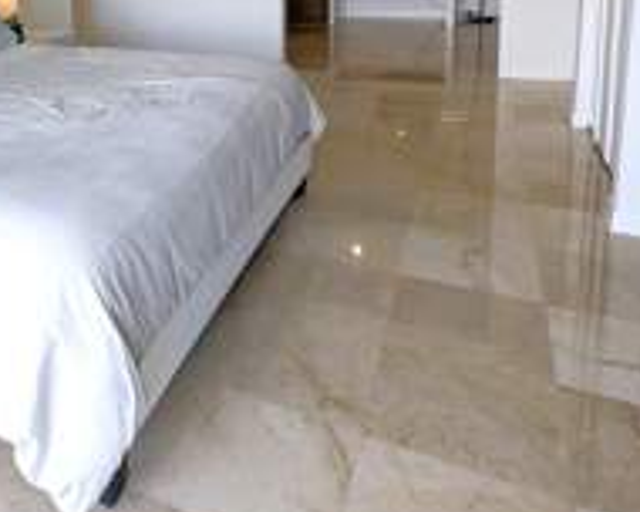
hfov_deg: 49.6
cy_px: 37
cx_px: 64
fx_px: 606
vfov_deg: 41.6
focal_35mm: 32
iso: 178
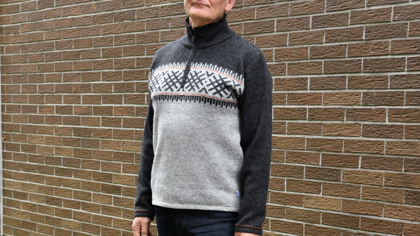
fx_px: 913
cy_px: 203
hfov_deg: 25.9
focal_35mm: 82
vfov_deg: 14.6
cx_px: 210
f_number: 8
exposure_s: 1/250
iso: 1600
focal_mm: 52
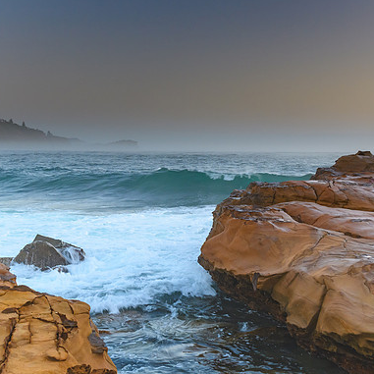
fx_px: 611
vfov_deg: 34.0
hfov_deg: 33.9
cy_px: 188
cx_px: 223
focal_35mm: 50
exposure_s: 1/20
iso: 400
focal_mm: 25
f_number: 4.5
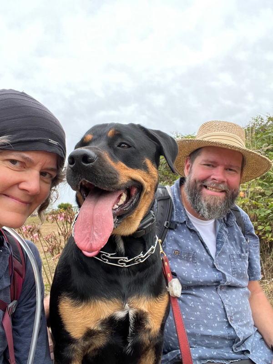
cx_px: 136
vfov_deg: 60.0
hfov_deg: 46.8
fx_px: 315
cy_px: 182
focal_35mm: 30
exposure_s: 1/172
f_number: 2.2
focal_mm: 2.71
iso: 40
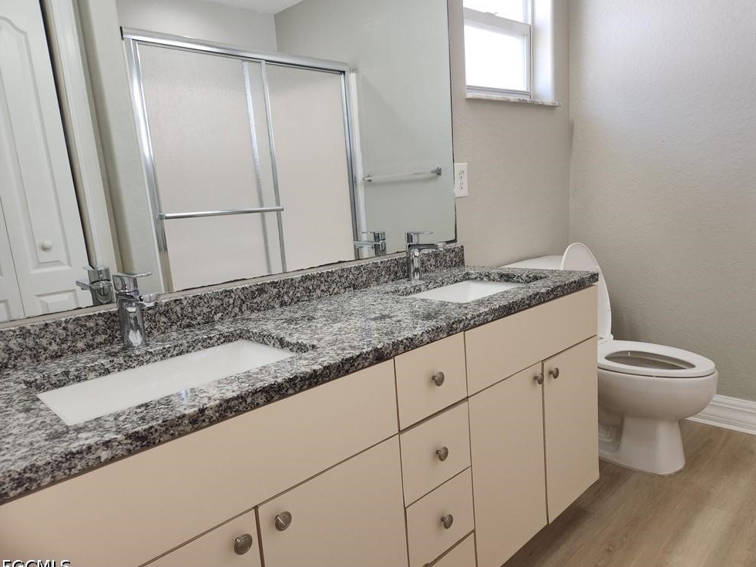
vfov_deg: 56.8
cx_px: 392
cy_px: 284
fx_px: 524
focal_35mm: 24
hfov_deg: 71.6
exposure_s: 1/60
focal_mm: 5.4
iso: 32
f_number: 1.8
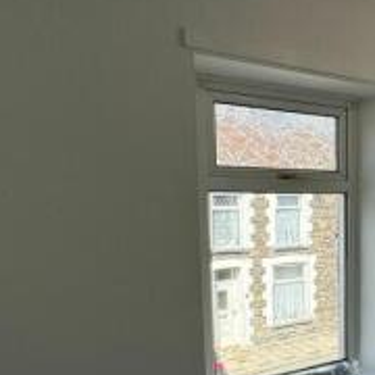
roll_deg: +0.7
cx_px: 353
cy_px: 257
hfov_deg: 38.3
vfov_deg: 41.2
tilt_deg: -5.6
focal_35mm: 40
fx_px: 490
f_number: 2.2
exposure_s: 1/501
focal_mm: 2.22
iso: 40
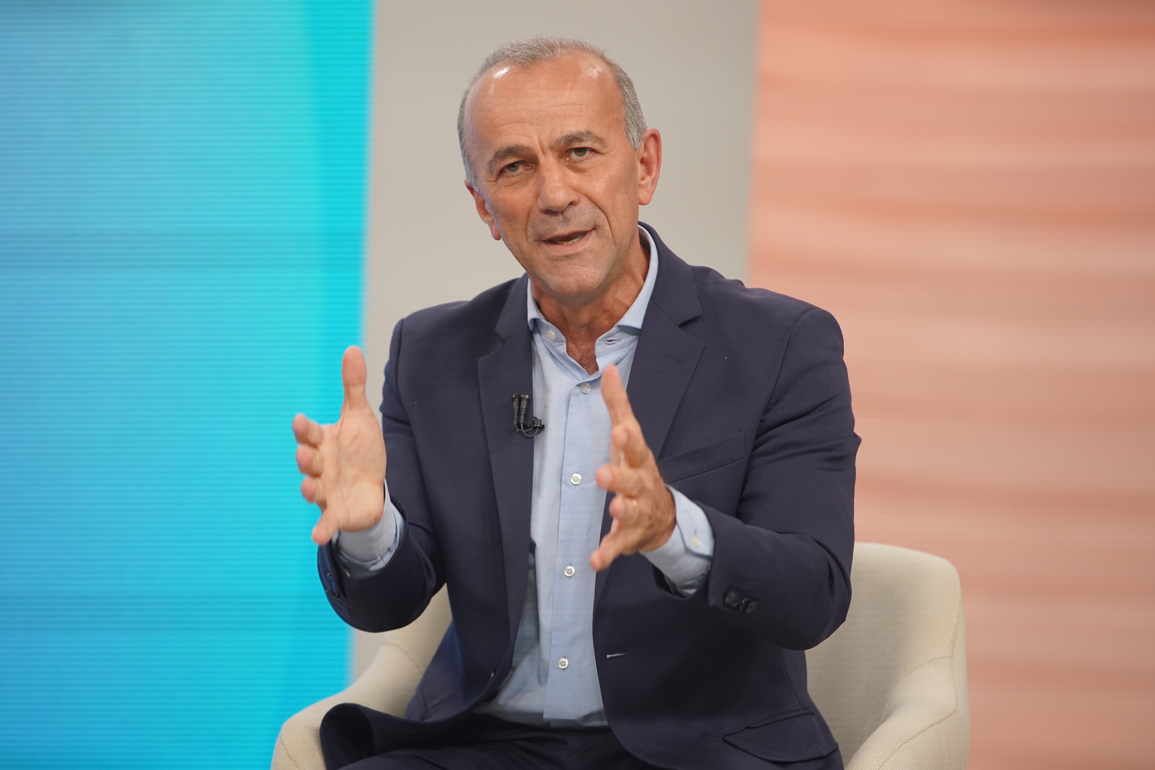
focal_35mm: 200
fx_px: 6416
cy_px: 385
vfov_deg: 6.9
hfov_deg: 10.3
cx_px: 578
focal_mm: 200
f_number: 3.2
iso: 2000
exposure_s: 1/500
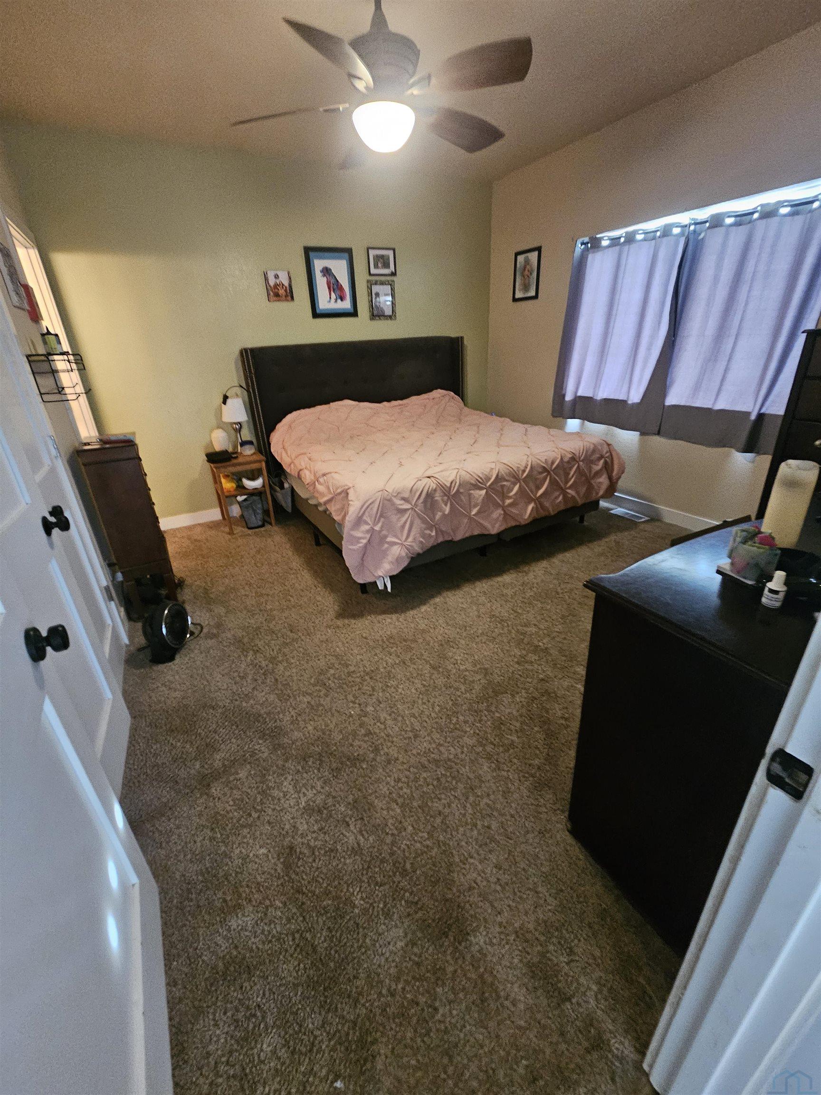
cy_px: 548
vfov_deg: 106.2
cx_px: 410
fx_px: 411
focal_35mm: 13
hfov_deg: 89.9
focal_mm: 2.2
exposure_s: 1/24
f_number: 2.2
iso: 800
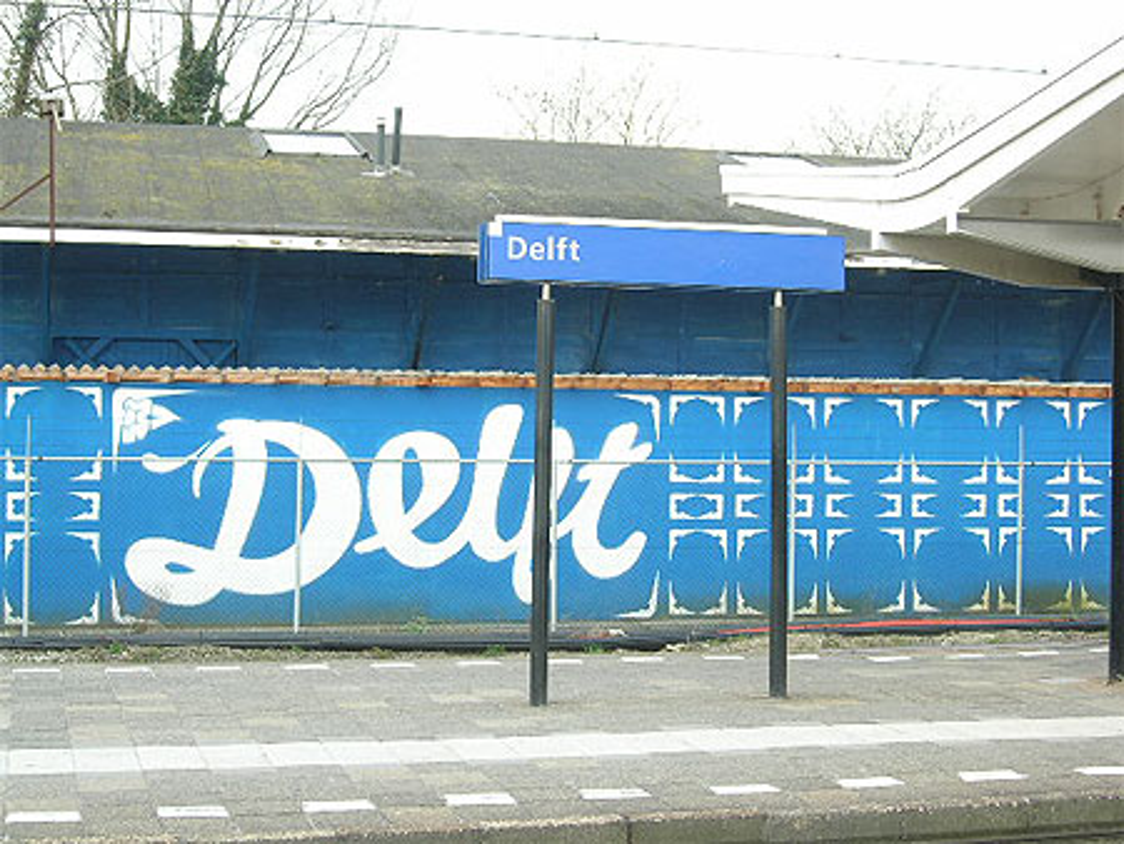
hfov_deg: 31.7
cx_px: 562
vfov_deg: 24.0
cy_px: 422
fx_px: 1982
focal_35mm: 61
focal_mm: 12.7
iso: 64
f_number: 5.9
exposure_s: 1/50.3
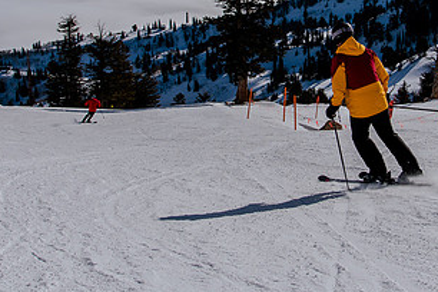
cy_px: 49
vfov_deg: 17.3
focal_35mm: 78
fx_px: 949
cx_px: 290
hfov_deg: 25.9
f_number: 5.6
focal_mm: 24
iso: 200
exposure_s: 1/3200
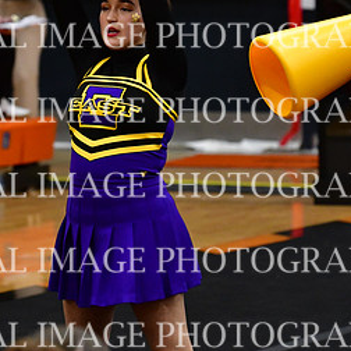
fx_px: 5059
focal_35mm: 441
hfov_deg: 4.0
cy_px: 148
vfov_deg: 4.0
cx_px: 147
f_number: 4
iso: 4000
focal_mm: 150
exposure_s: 1/500
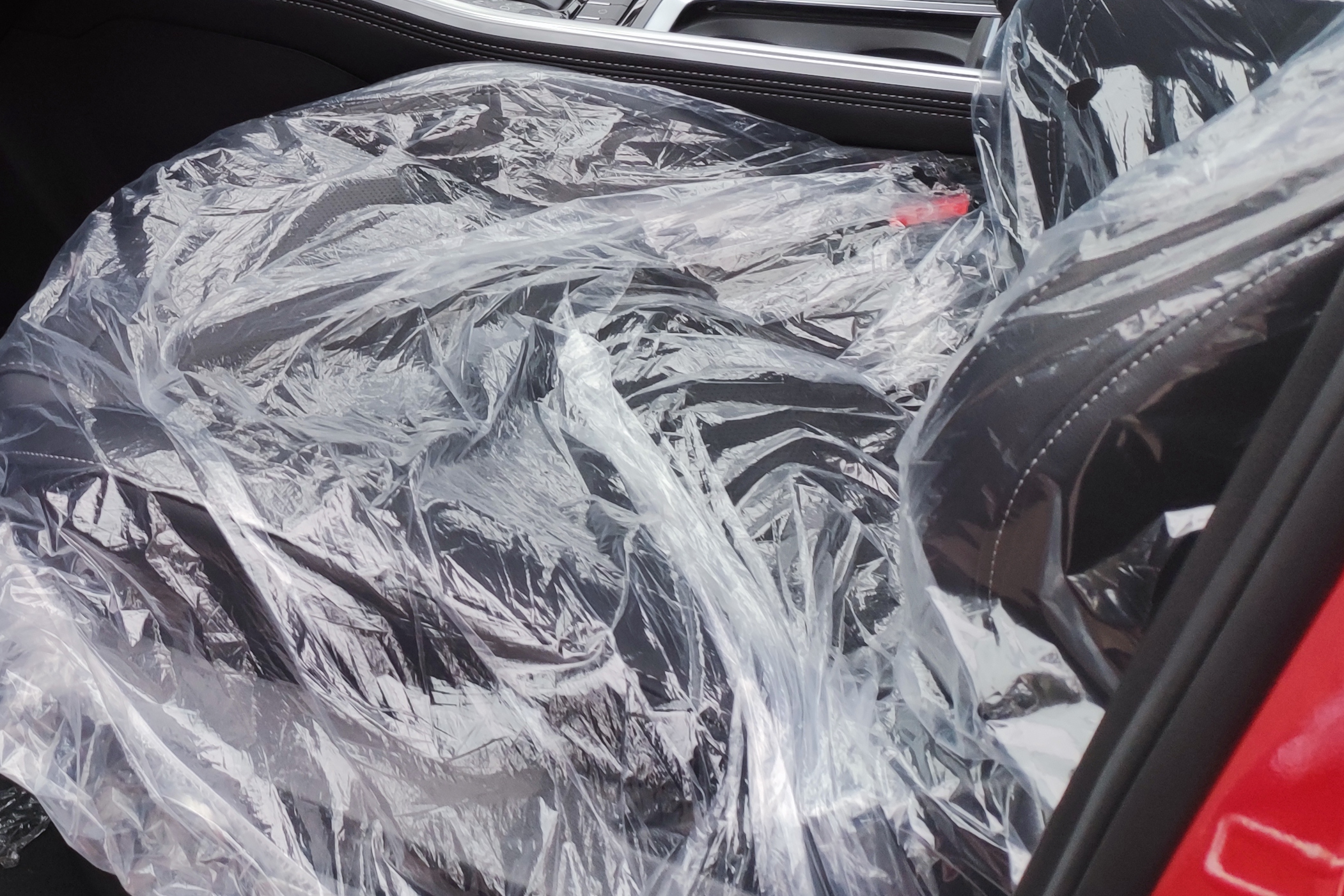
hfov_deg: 41.7
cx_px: -52
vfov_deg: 32.1
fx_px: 1456
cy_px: 47
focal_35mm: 39
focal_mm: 4.74
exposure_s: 1/60
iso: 250
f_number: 1.79
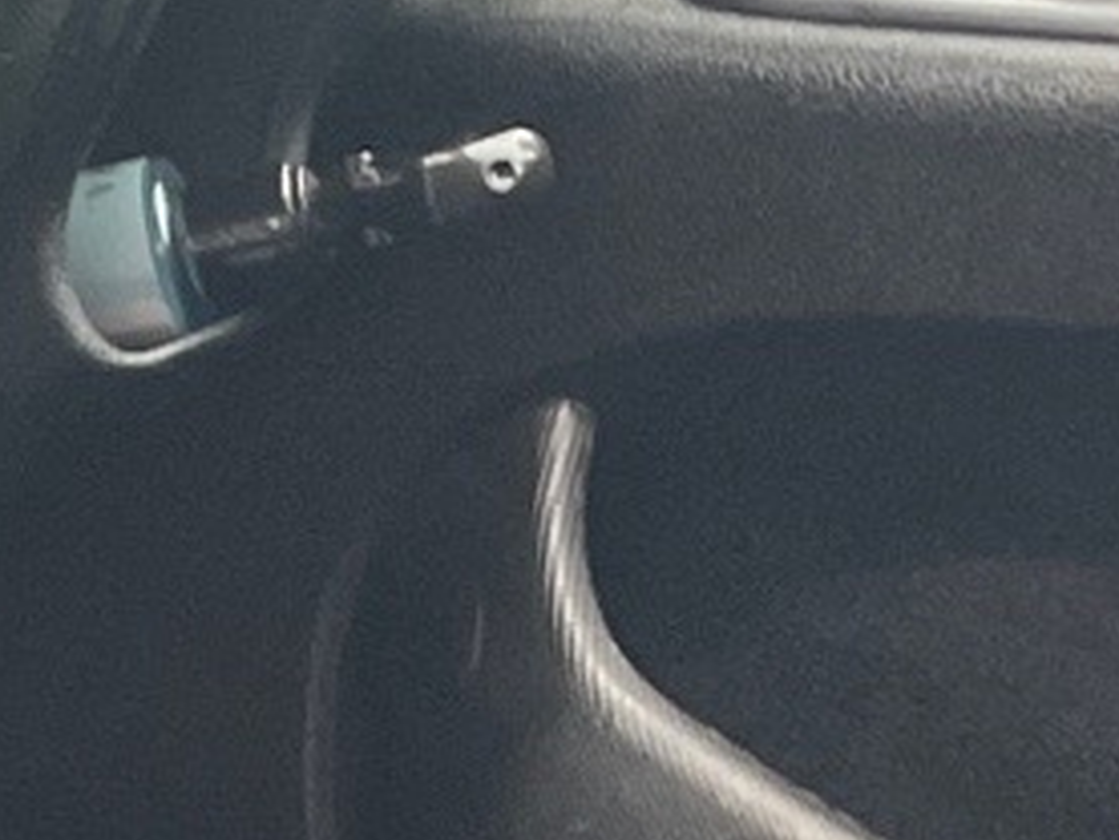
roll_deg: -7.2
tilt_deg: -23.5
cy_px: 291
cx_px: -1672
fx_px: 5821
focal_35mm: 180
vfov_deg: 8.3
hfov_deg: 9.6
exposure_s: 1/108
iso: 125
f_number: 1.6
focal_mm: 4.2
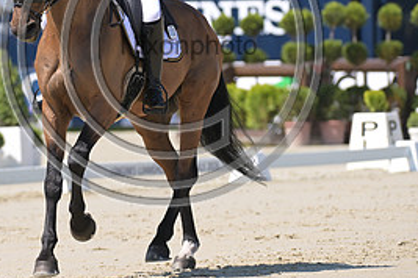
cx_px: 144
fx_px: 6316
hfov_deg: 3.8
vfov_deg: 2.5
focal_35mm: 544
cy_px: 24
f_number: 5
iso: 280
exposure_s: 1/1250
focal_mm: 250
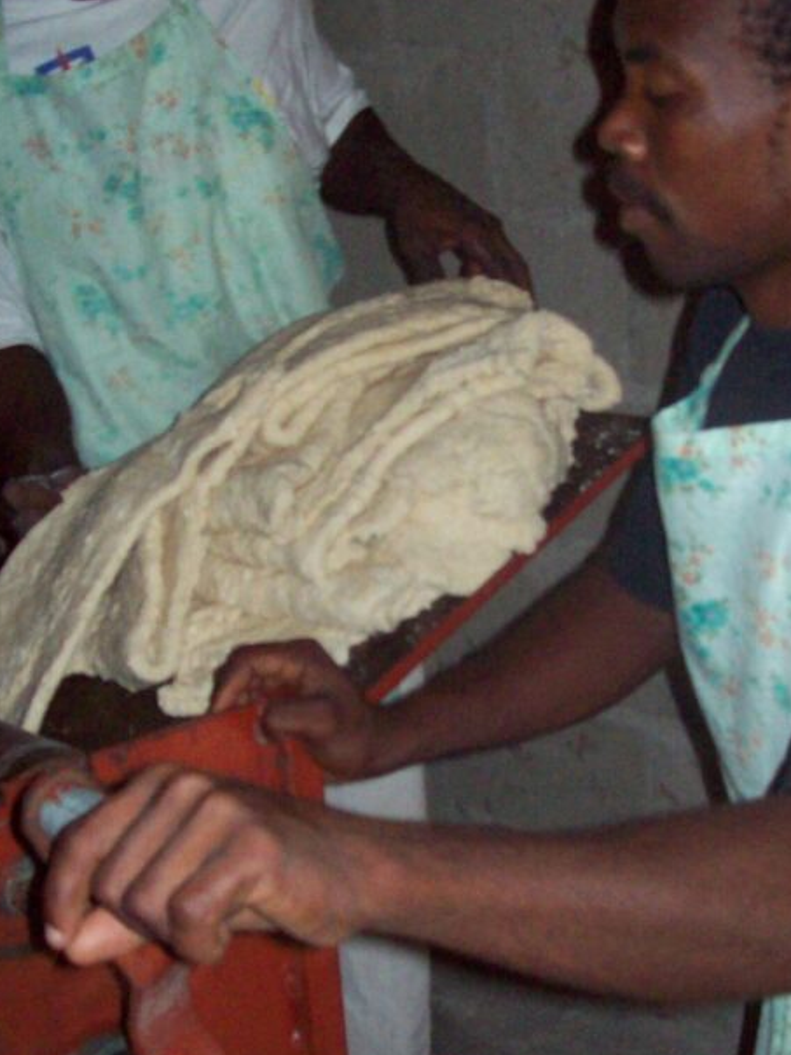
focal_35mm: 61
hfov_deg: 24.0
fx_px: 1859
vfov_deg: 31.7
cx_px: 463
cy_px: 573
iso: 200
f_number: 2.7
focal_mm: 6
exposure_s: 1/64
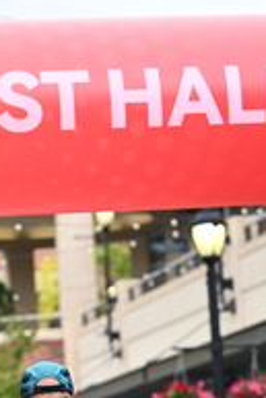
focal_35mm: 202
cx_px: 90
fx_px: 2235
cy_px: 408
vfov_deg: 10.1
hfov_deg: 6.8
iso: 640
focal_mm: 71
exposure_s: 1/2000
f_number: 2.8
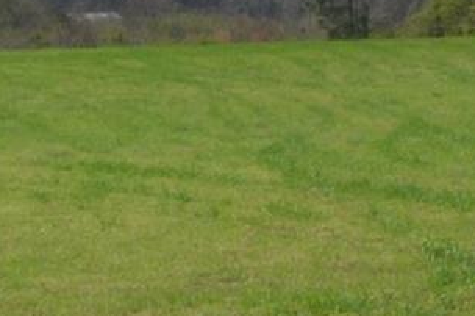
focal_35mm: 243
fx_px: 3203
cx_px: -28
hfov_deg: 8.4
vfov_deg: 5.6
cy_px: 20
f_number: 11
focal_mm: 24
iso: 500
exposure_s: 1/500
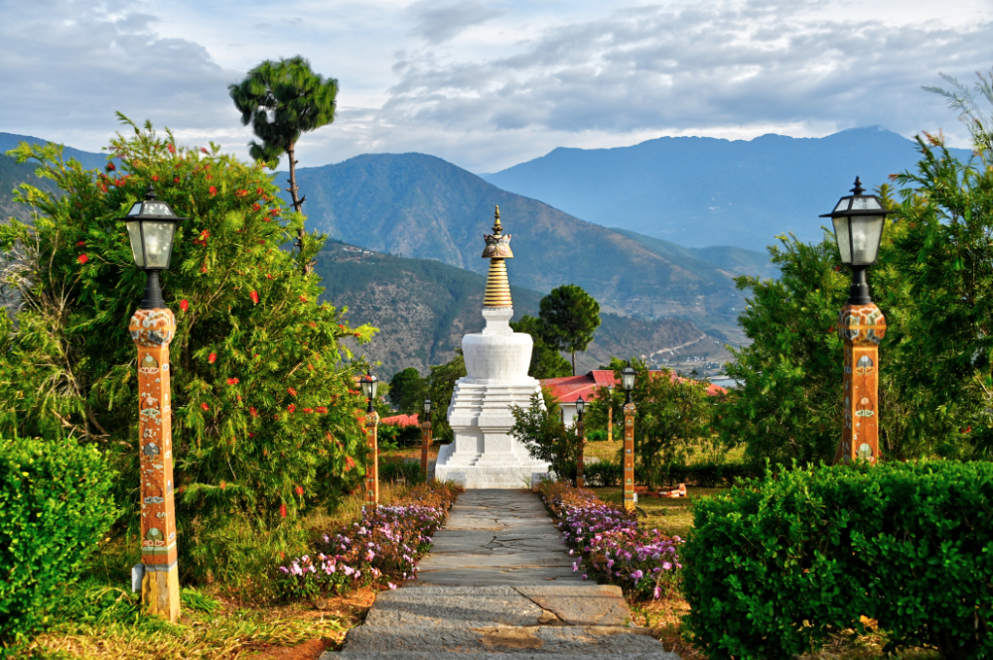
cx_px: 496
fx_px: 965
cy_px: 330
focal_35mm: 35
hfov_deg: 54.5
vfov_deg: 37.8
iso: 250
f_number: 8
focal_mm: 35
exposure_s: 1/800
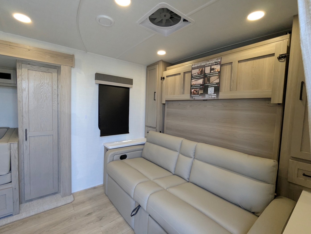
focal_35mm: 16
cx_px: 156
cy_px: 117
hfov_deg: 94.4
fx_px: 144
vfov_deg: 78.2
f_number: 2.2
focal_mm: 2.35
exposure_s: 1/222
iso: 322
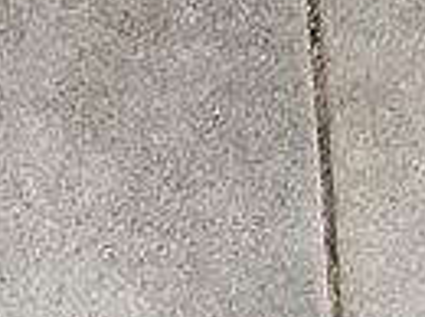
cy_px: 523
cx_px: -141
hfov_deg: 8.2
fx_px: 2904
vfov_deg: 6.2
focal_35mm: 237
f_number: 1.7
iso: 400
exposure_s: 1/33
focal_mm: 5.31
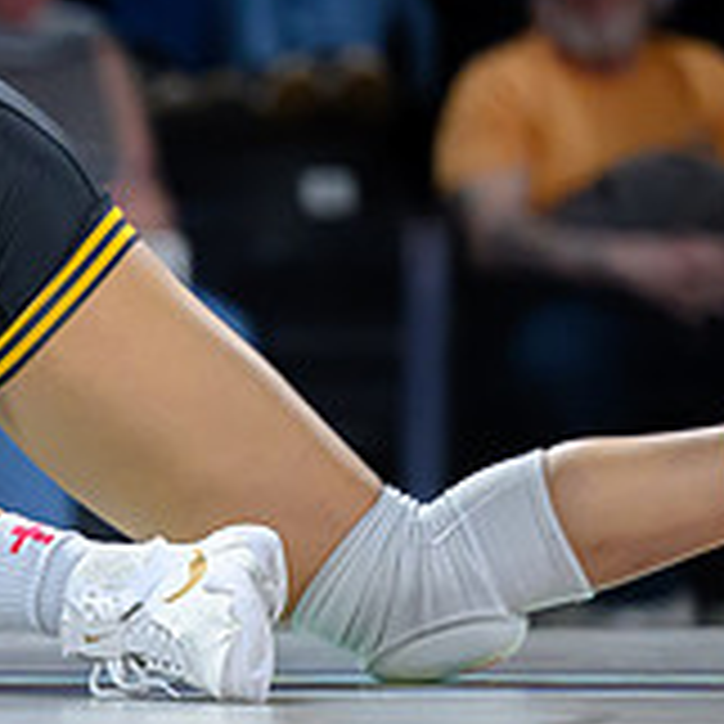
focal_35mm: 656
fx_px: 15523
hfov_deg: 2.7
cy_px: 366
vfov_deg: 2.7
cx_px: -622
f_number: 2.8
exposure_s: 1/800
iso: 3600
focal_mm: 155
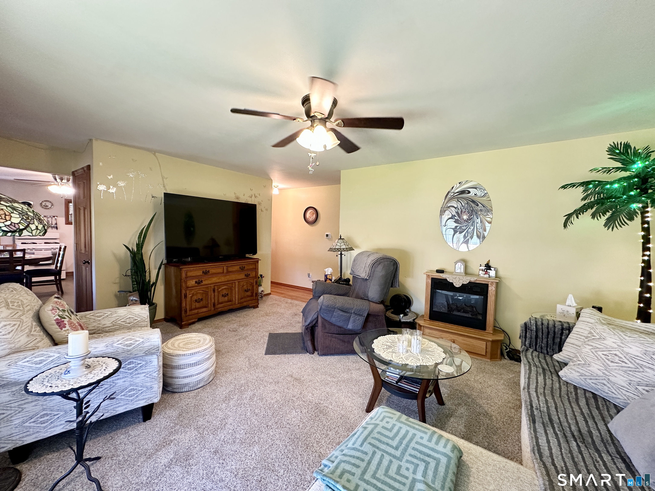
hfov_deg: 102.1
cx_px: 328
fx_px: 265
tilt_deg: -2.5
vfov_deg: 85.7
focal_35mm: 14
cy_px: 246
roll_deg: -2.0
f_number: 2.2
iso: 200
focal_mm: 2.22
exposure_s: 1/60
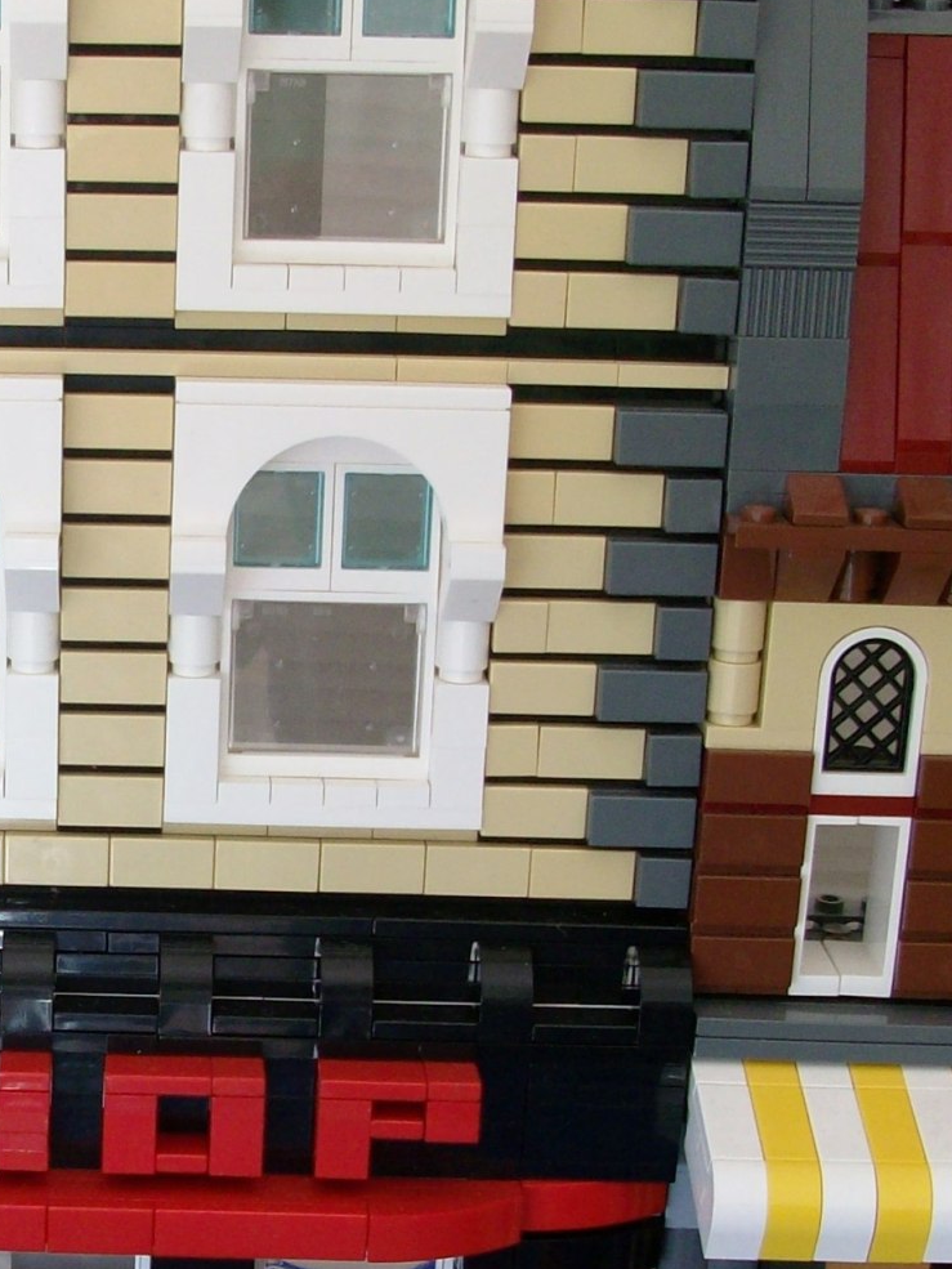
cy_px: 855
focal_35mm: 77
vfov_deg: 25.2
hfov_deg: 18.8
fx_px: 2823
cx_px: 93
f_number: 2.8
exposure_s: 1/70.7
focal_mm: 5.7
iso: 64
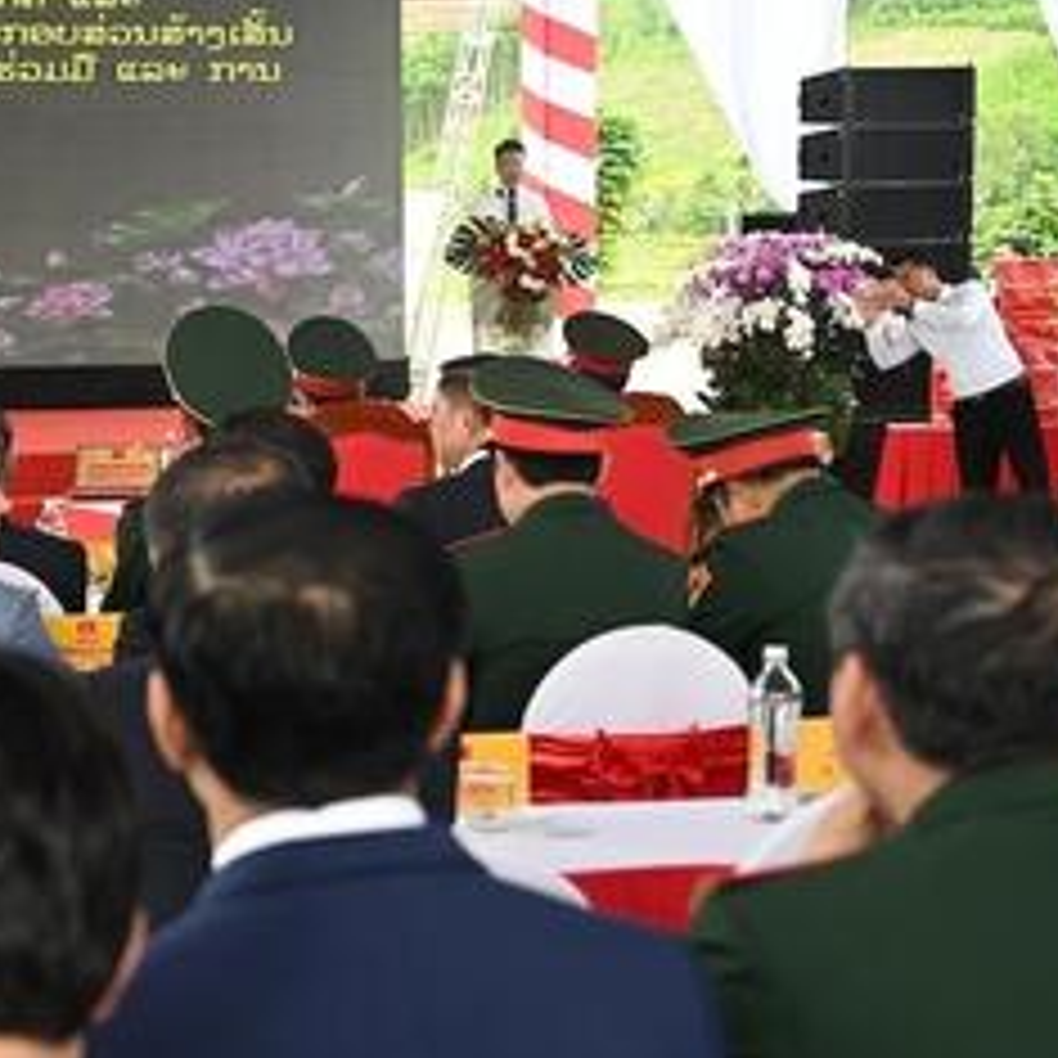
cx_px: -320
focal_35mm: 84
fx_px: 2905
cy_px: 511
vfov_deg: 20.6
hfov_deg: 19.1
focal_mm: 29
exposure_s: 1/1000
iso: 640
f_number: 2.8
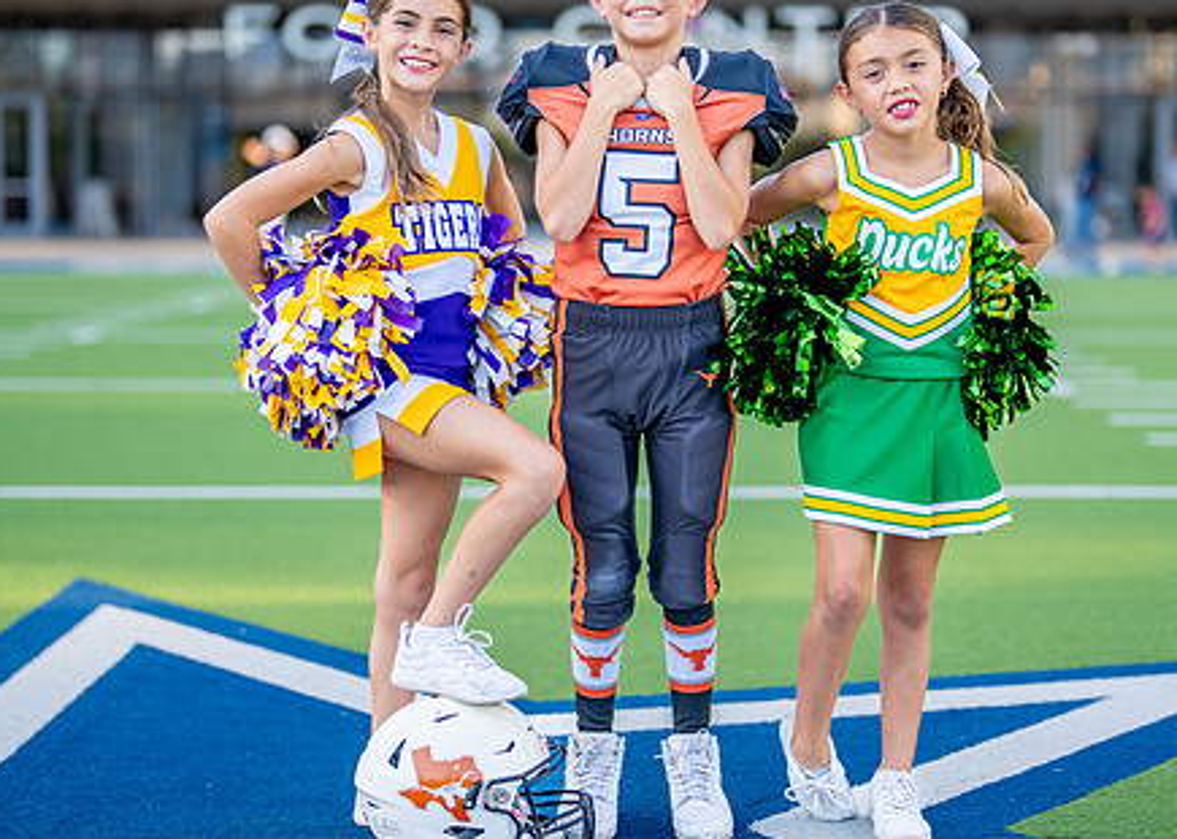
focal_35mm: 82
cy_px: 375
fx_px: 2739
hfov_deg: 24.2
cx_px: 674
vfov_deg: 17.4
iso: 200
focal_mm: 50
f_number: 1.2
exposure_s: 1/2000
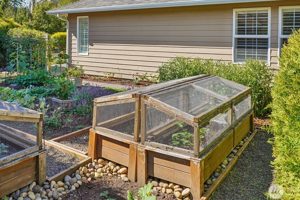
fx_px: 292
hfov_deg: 52.9
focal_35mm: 35
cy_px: 36
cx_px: 90
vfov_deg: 36.4
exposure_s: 1/500
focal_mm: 21
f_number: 8
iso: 400
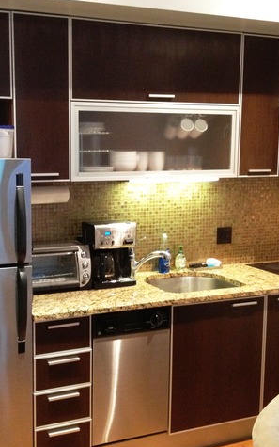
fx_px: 608
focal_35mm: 50
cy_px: 223
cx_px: 98
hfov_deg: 25.7
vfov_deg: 40.3
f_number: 2.4
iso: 400
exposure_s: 1/20
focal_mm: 4.28
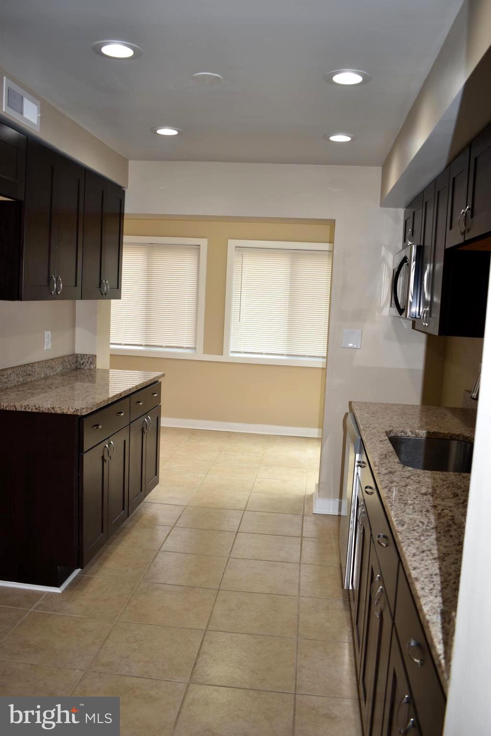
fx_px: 614
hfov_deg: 43.6
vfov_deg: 61.9
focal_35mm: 30
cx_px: 246
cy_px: 368
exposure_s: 1/60
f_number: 3.8
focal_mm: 20
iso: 140
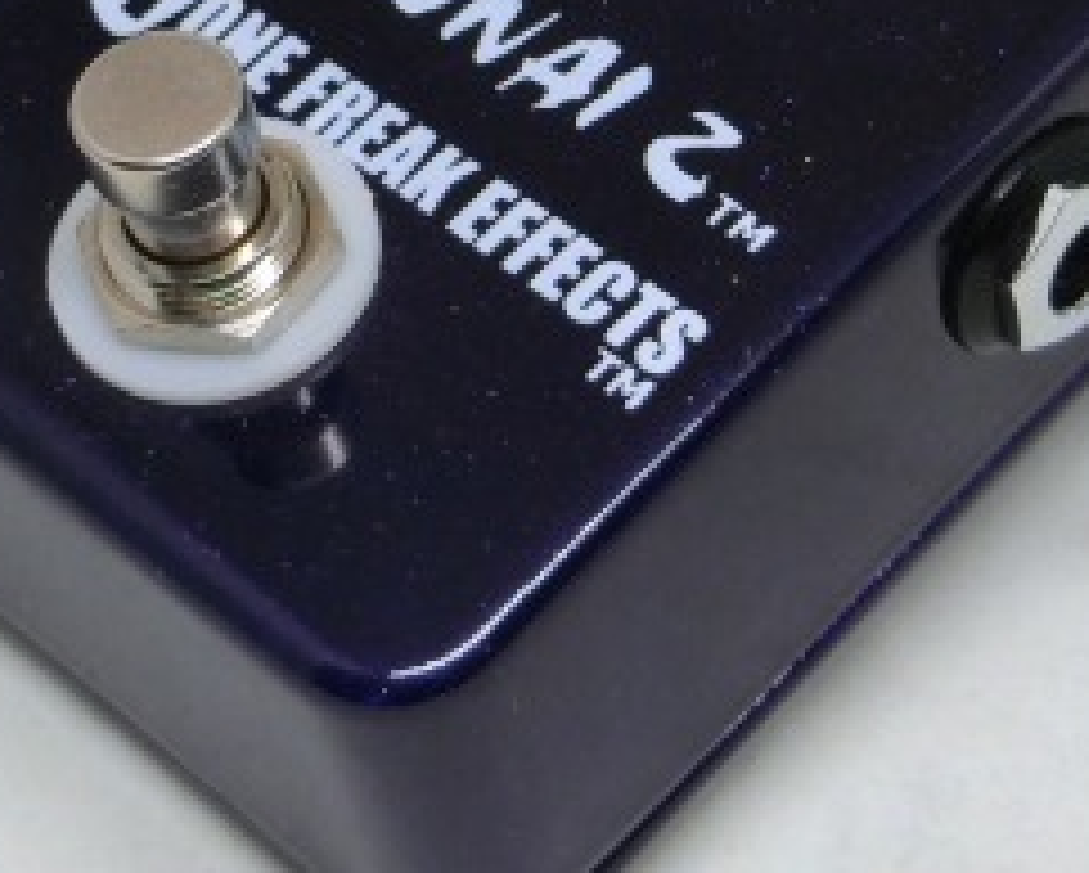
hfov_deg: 14.4
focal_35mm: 134
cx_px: 652
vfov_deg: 11.5
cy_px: 86
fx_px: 4322
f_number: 4.7
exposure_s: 1/125
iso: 200
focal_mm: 9.3
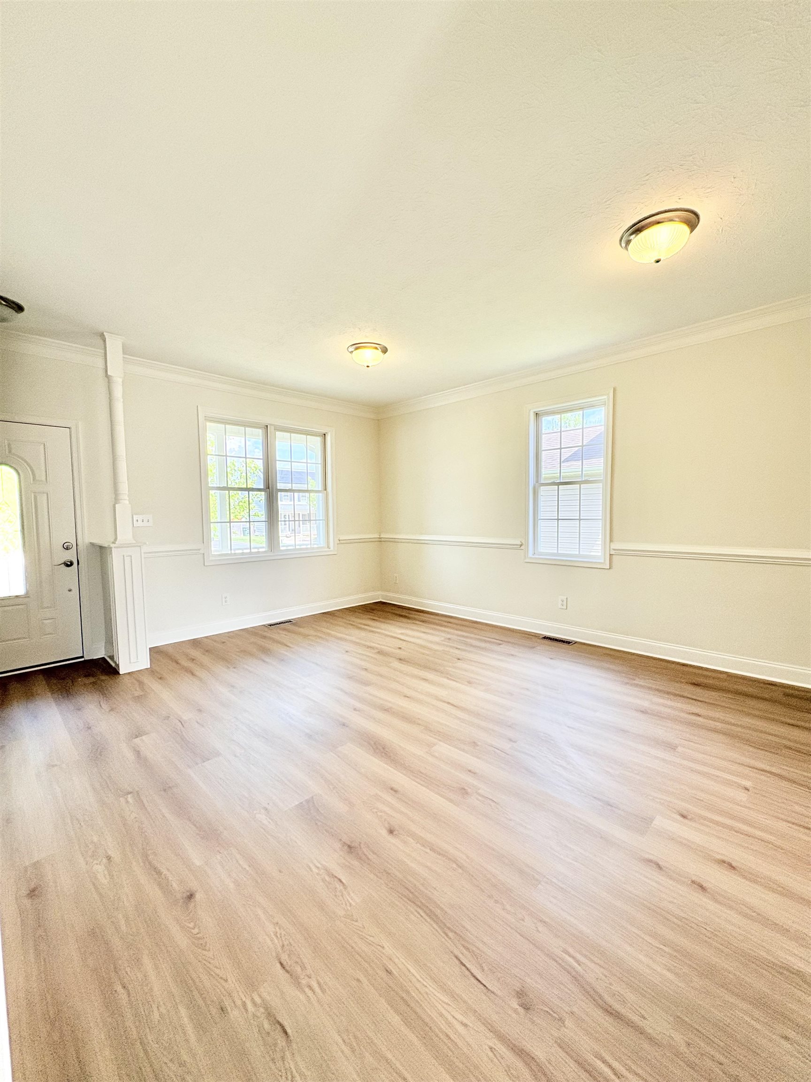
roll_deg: -0.2
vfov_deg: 102.1
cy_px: 541
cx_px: 406
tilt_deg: -3.1
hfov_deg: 85.7
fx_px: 437
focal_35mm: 14
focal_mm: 2.22
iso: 100
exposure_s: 1/130
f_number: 2.2
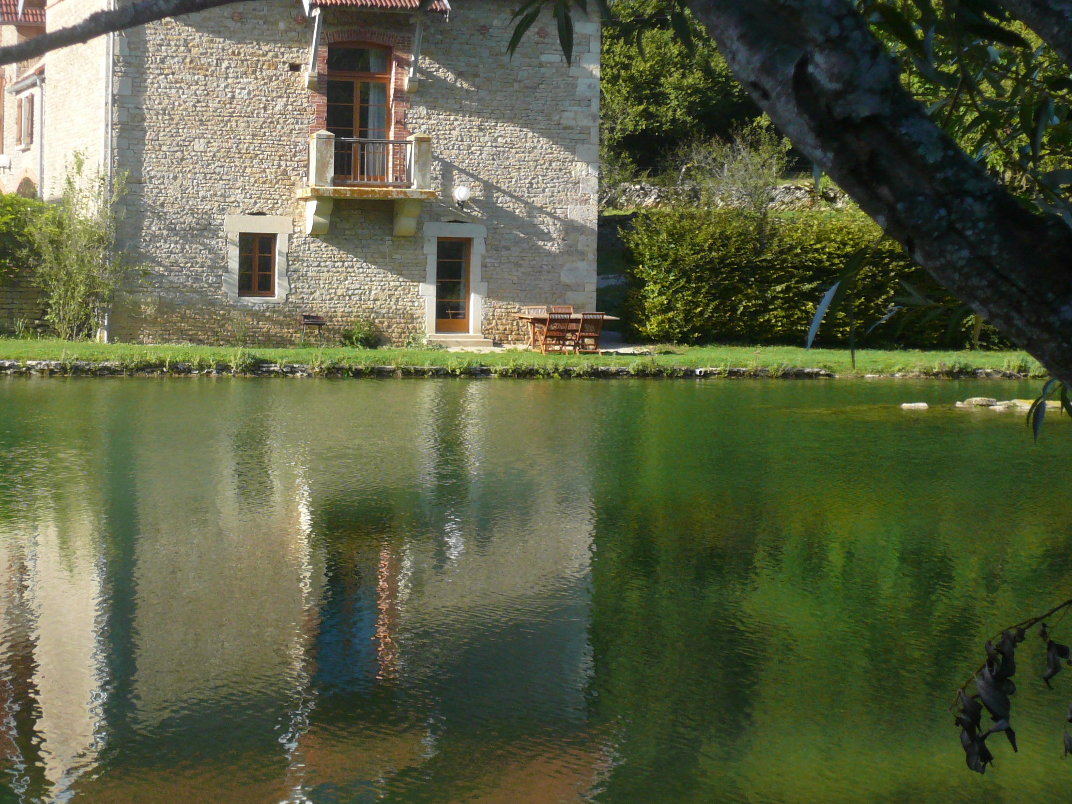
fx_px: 2106
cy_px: 294
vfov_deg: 21.6
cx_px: 330
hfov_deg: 28.3
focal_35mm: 68
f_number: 3.6
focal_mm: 8.1
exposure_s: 1/320
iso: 100
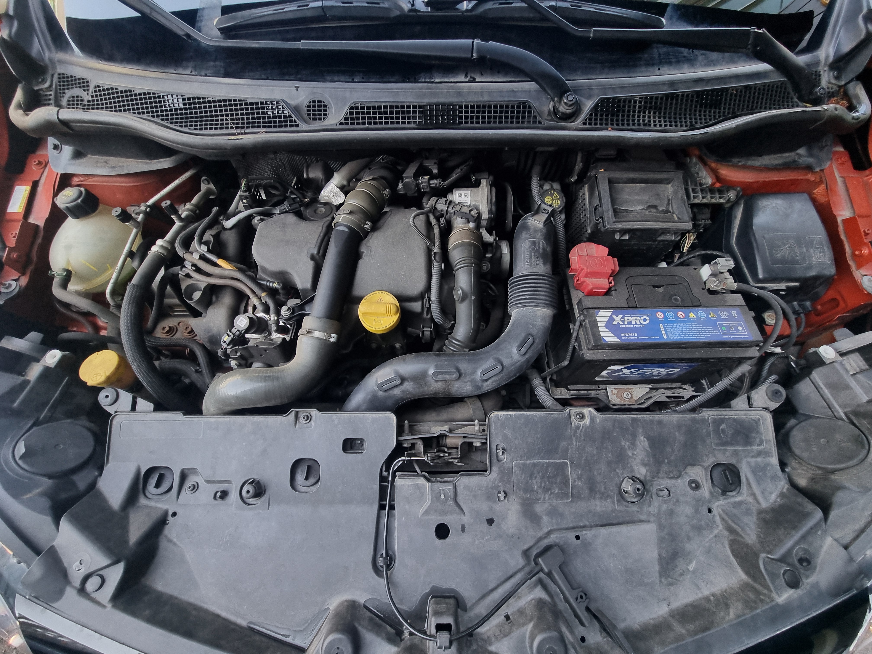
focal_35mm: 13
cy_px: 327
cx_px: 436
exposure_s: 1/120
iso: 80
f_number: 2.2
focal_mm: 2.2
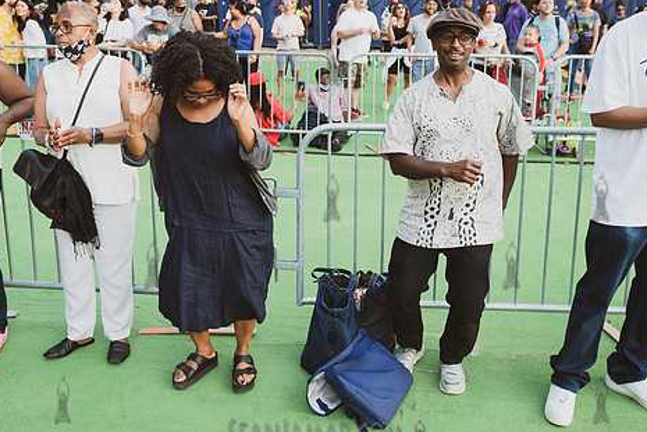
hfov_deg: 53.1
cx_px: 325
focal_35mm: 36
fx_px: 647
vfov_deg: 36.6
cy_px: 157
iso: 500
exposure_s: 1/320
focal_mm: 24
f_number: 4
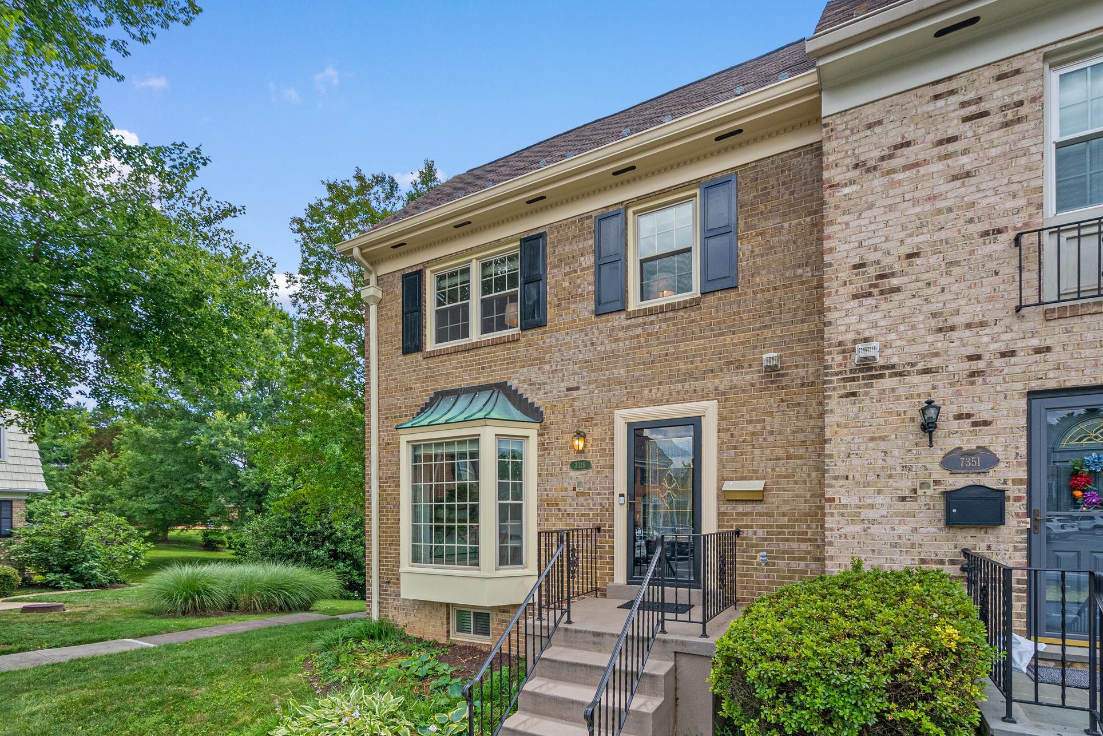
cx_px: 565
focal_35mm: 17
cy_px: 390
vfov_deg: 70.4
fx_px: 521
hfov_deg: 93.2
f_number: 8
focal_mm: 16
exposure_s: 1/640
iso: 800
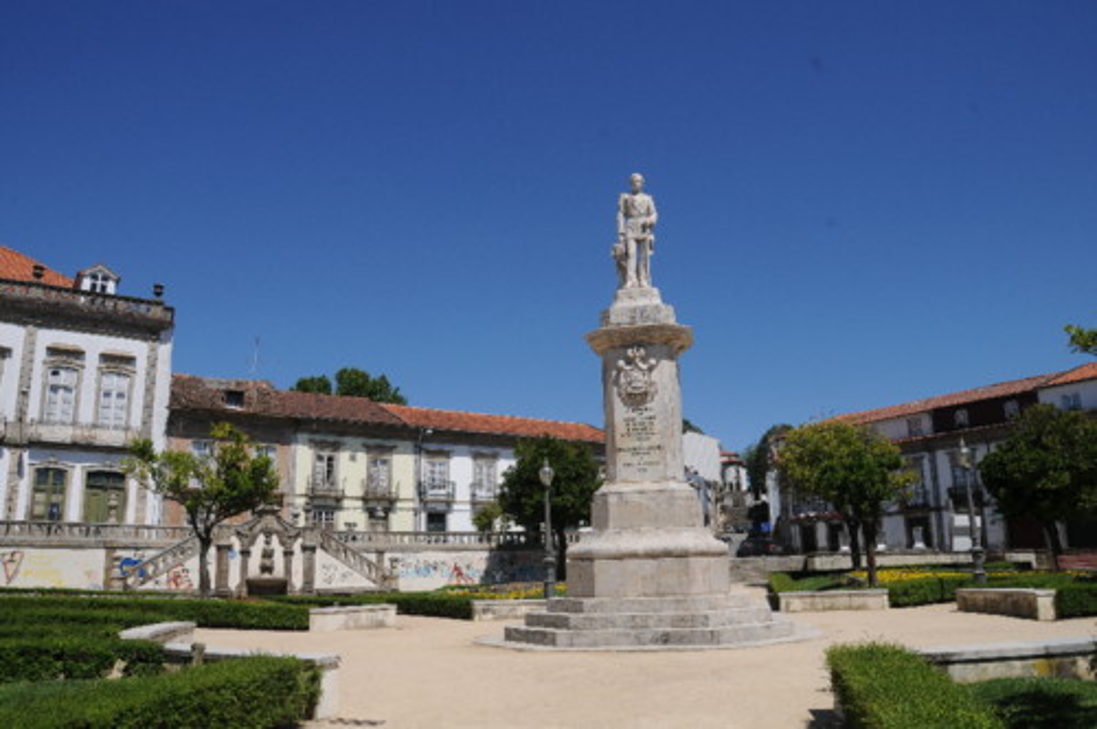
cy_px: 364
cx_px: 548
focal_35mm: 27
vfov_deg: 47.8
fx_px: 822
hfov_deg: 67.4
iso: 200
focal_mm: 18
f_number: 11
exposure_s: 1/500
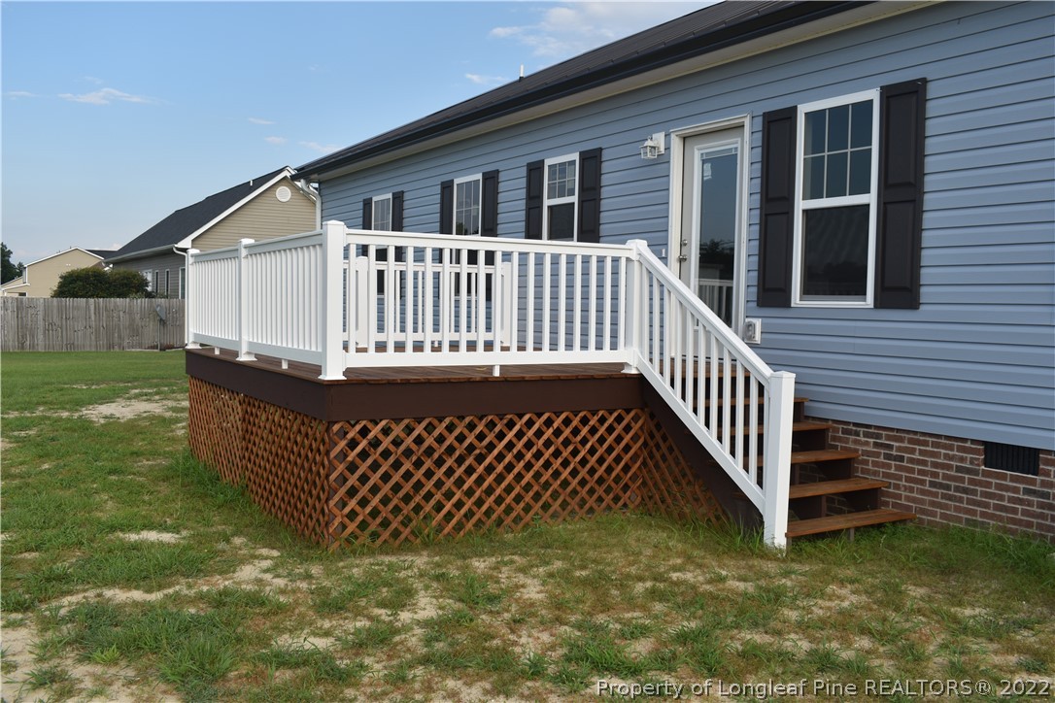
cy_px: 352
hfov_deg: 57.2
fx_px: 967
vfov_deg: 40.0
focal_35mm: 33
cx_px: 528
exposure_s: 1/250
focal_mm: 22
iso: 110
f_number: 8
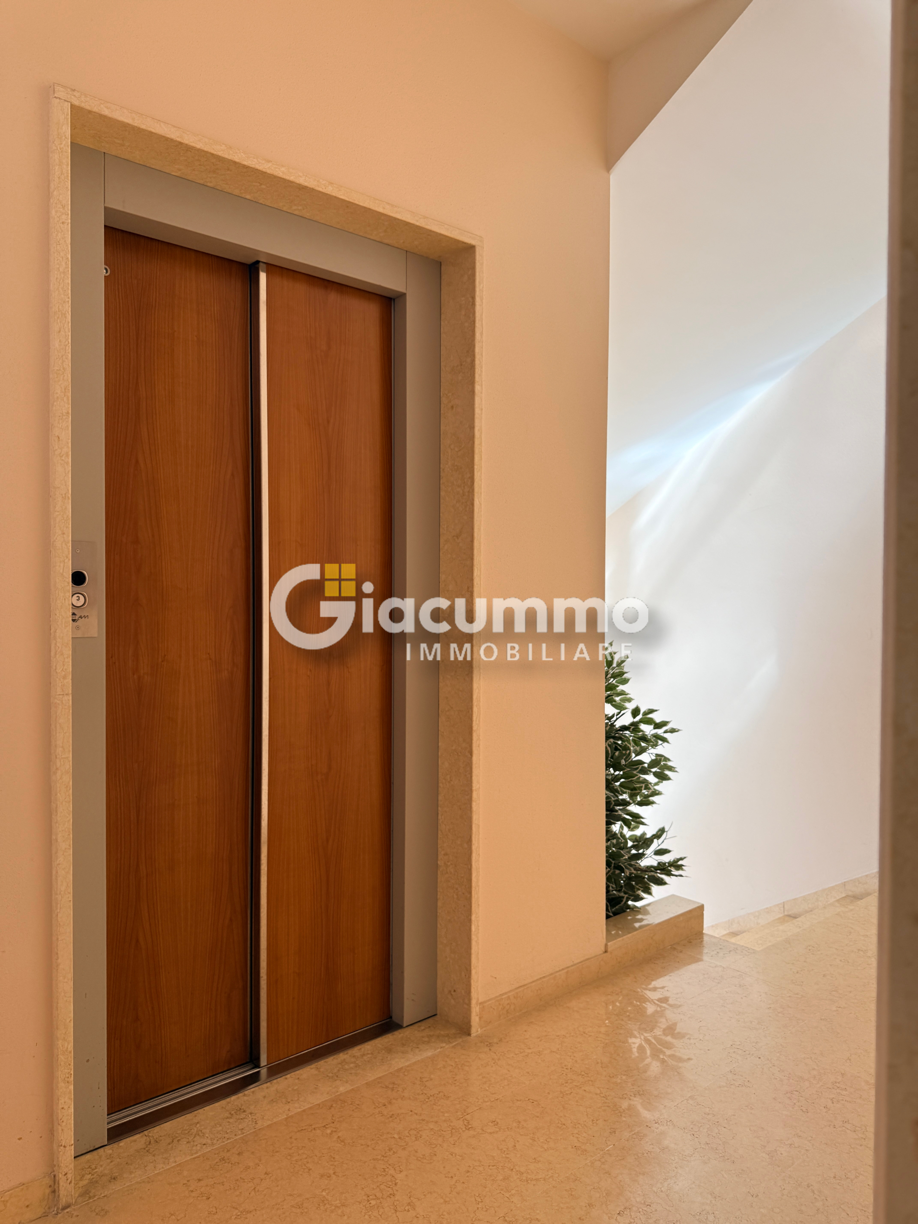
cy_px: 612
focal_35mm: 24
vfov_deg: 71.6
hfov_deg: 56.8
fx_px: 849
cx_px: 459
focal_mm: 6.76
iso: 64
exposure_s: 1/155
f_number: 1.78
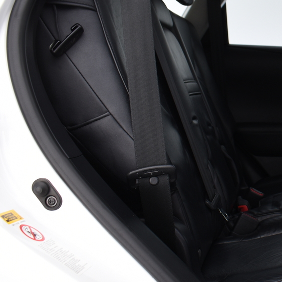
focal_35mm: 66
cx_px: 358
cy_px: 133
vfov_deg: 26.1
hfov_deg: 23.4
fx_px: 608
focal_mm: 18
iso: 100
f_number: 5.6
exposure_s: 2
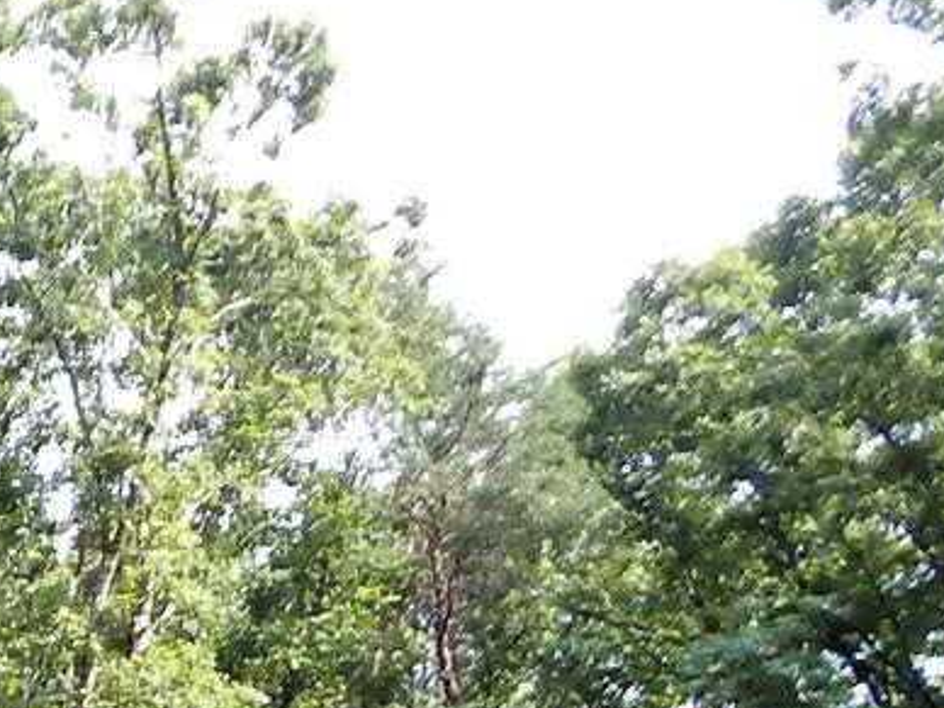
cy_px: 1406
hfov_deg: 13.1
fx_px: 3163
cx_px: -1285
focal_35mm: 116
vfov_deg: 11.5
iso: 125
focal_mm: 4
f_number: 3
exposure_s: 1/250
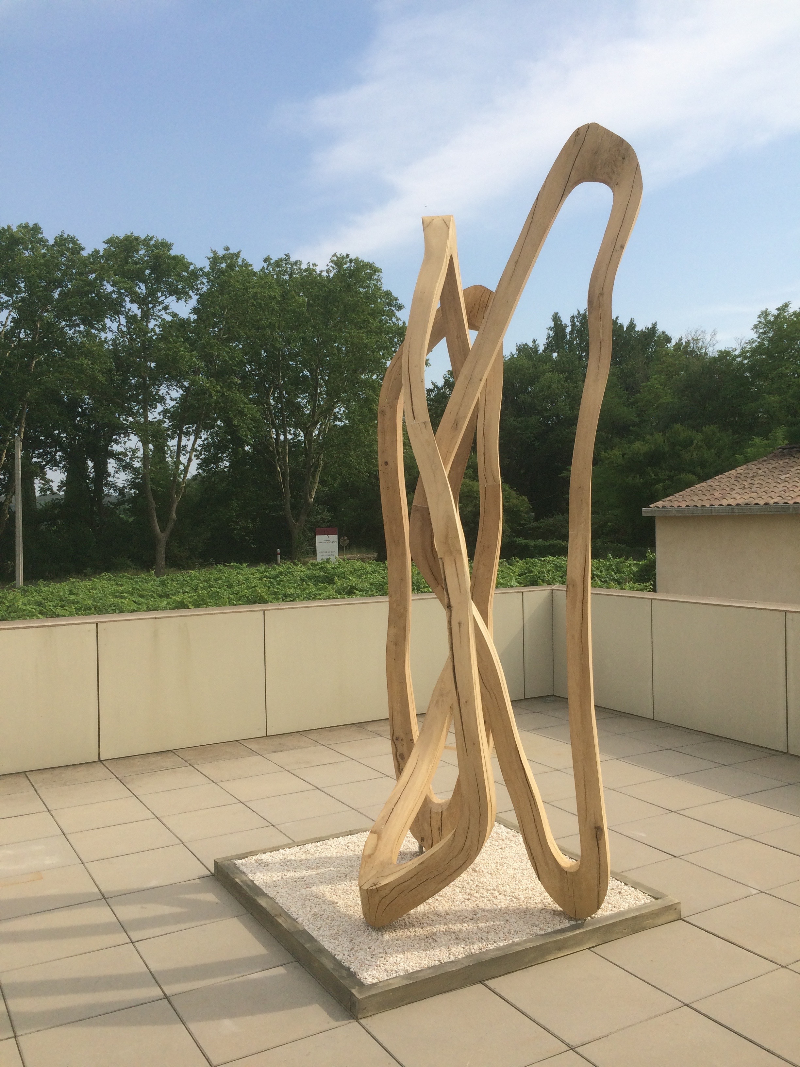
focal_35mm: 29
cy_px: 534
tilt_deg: -1.7
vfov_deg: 61.7
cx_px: 400
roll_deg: +1.6
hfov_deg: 48.2
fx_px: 894
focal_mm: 4.15
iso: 32
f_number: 2.2
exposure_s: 1/2415
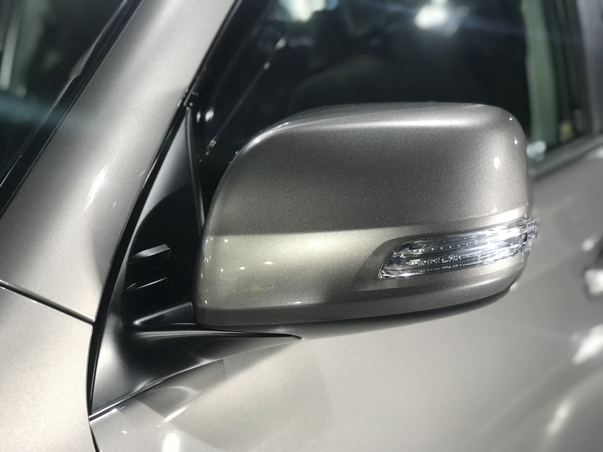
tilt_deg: -14.2
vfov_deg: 25.7
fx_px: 993
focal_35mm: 57
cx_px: 302
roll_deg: +1.5
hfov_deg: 33.8
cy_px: 226
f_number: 2.8
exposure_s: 1/60
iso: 160
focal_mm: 6.6
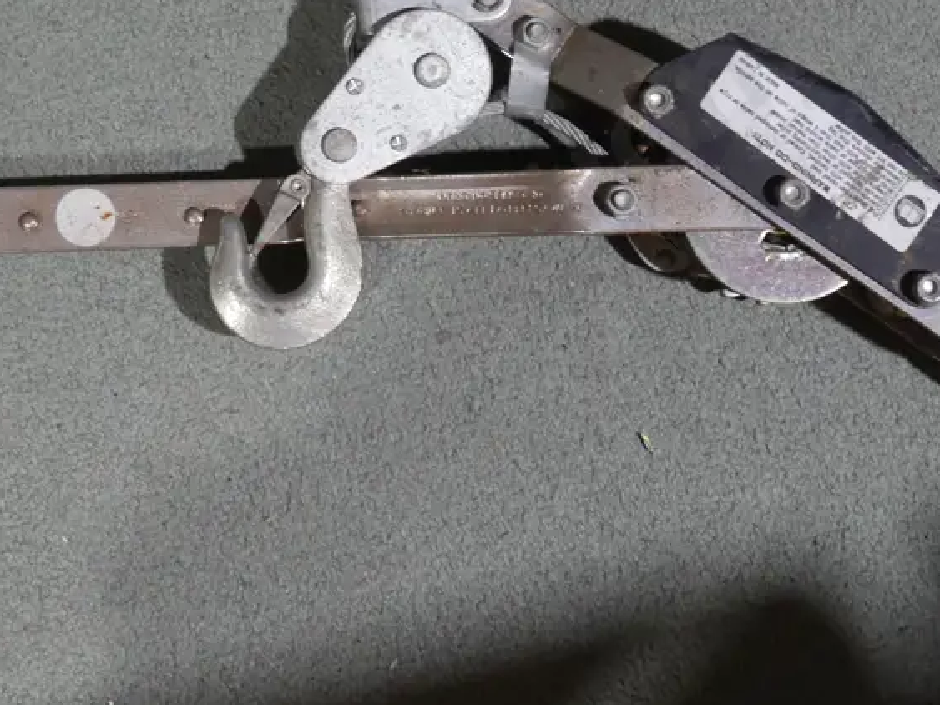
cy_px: 289
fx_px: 2172
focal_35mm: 80
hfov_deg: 24.4
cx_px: 451
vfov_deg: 18.4
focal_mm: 22
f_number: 4.7
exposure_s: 1/60
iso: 640
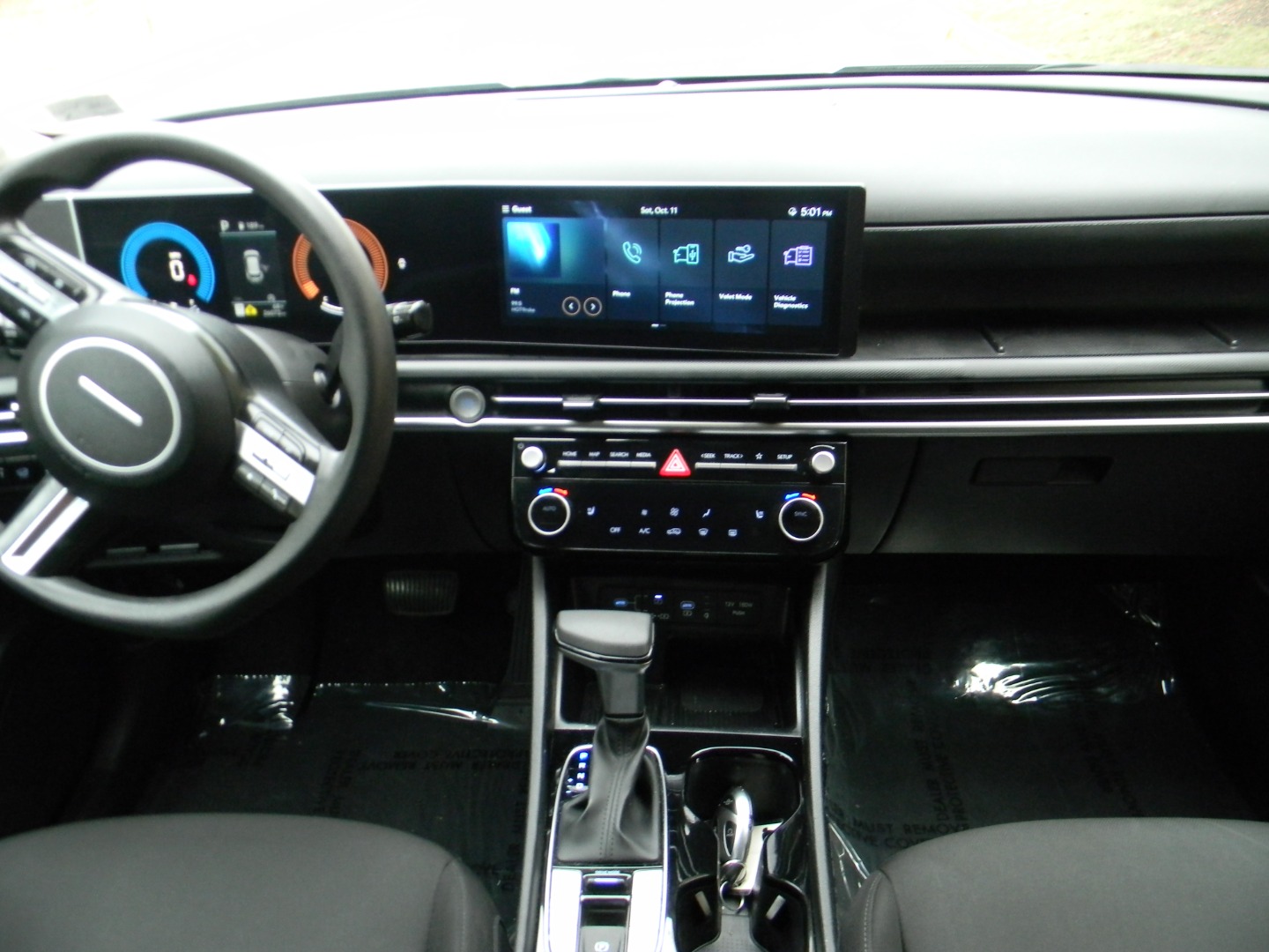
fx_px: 1026
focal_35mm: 28
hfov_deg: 63.4
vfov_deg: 49.7
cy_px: 476
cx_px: 634
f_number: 3.5
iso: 382
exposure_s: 1/30
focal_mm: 5
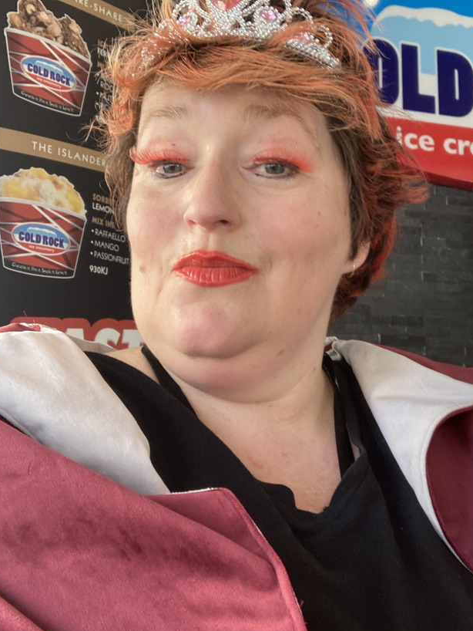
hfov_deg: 35.9
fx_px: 728
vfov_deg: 46.7
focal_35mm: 40
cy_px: 283
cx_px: 273
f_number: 2.2
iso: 50
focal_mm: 2.87
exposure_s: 1/100
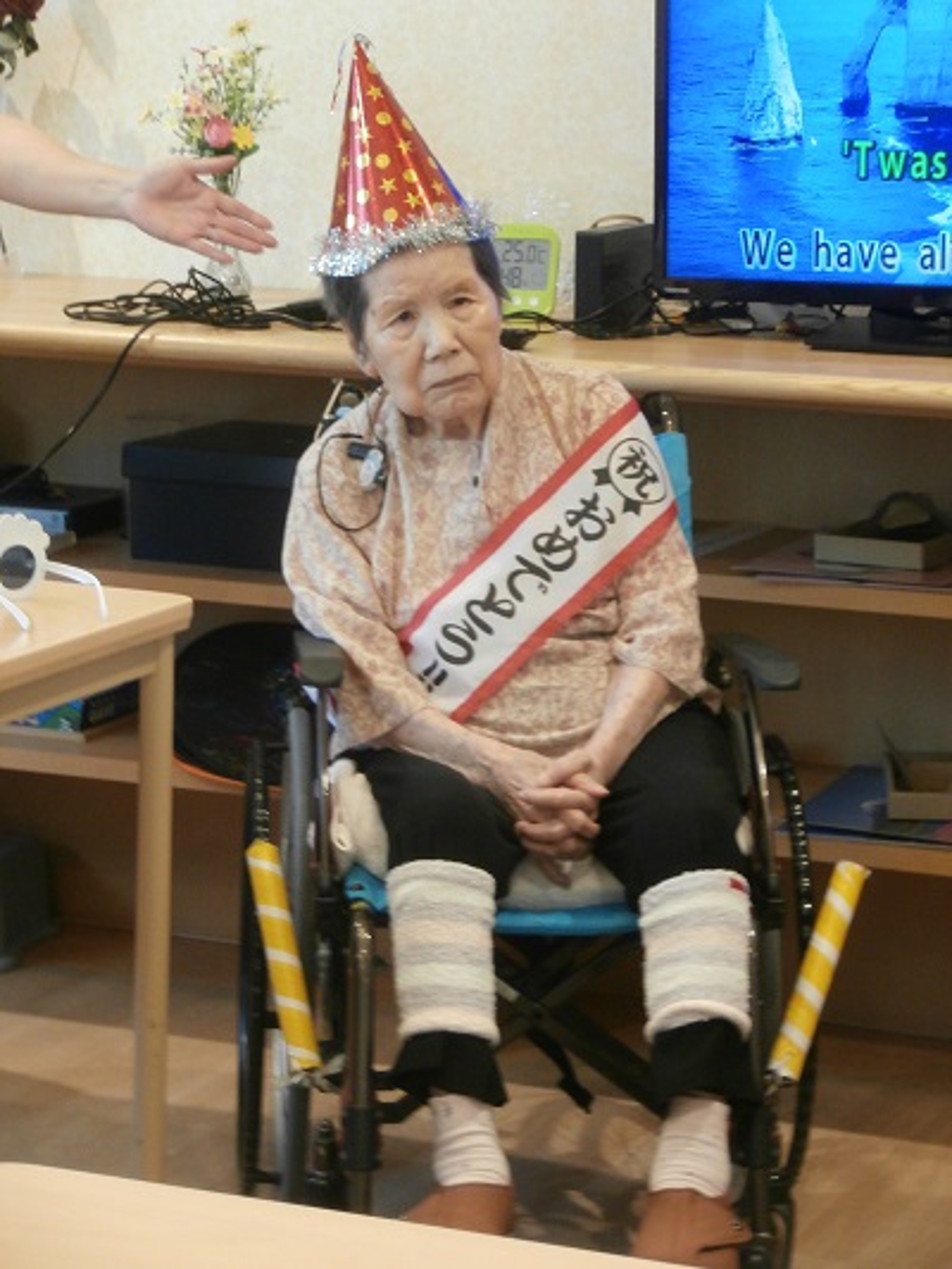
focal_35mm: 110
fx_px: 4032
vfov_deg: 17.9
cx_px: 476
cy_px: 634
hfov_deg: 13.5
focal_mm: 19.54
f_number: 5.4
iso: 400
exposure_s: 1/13
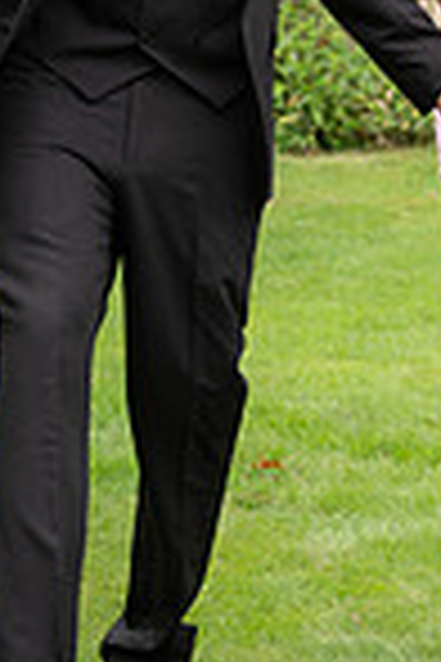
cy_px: 23
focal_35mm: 165
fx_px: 3032
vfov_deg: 12.3
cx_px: 362
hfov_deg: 8.3
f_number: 4
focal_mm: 54
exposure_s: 1/200
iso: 200
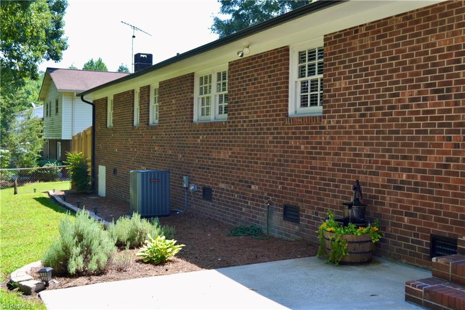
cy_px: 155
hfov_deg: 49.6
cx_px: 232
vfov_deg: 34.2
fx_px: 504
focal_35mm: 39
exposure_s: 1/125
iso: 110
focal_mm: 26
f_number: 5.6
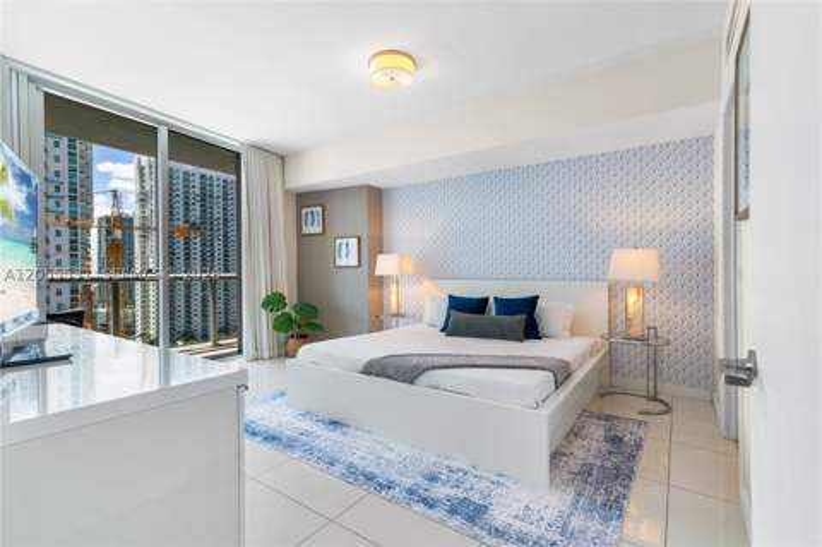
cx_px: 411
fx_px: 365
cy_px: 274
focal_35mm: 16
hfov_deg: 96.8
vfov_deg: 73.6
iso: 200
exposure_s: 1/10
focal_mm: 16
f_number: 8
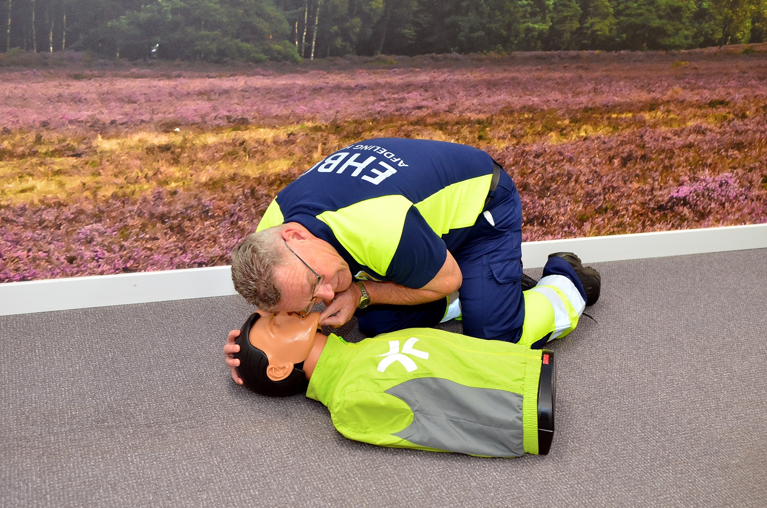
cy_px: 254
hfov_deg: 43.7
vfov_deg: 29.7
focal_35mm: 45
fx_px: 957
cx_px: 384
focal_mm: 30
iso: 800
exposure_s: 1/60
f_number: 4
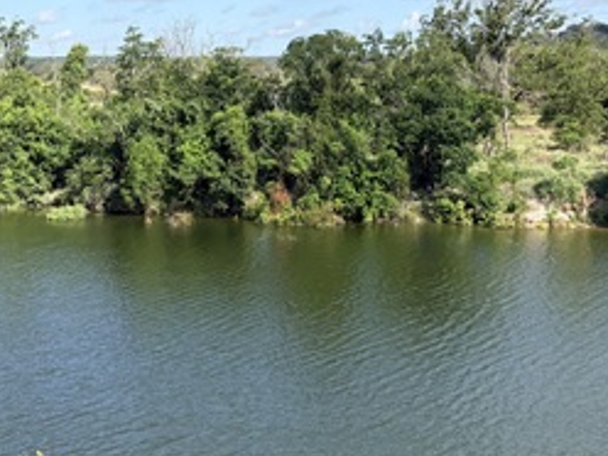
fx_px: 1177
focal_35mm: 67
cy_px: 147
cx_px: 194
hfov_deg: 28.7
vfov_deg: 21.8
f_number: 1.6
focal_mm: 5.96
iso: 50
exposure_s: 1/2985
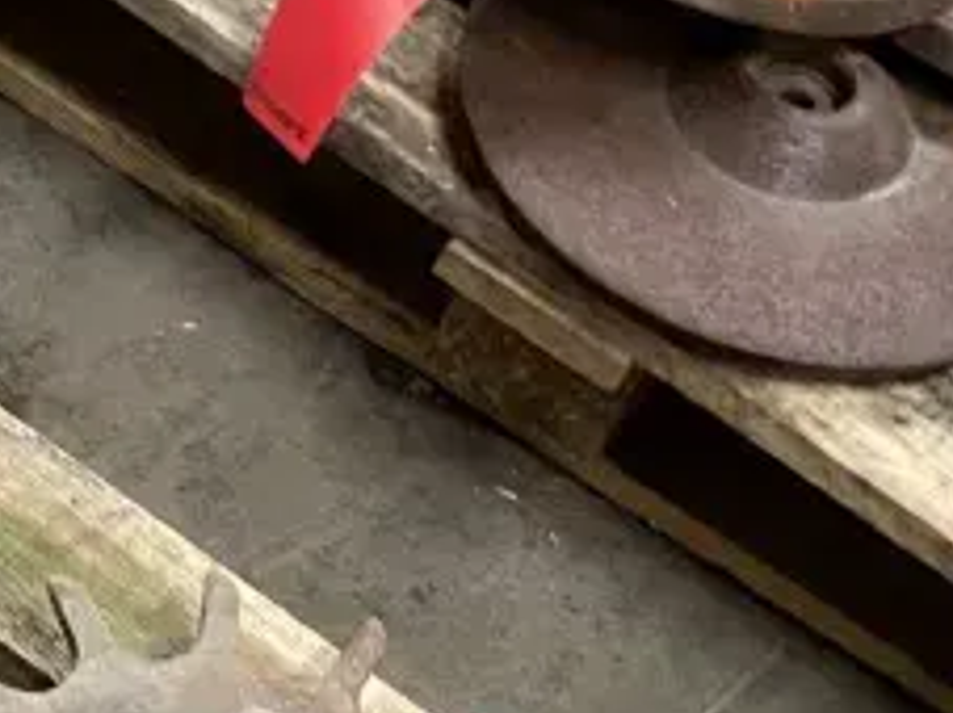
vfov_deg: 11.9
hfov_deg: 15.4
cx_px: -756
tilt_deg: -67.4
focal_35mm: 110
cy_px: 1443
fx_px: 3027
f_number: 1.6
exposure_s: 1/60
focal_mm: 5.1
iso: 320
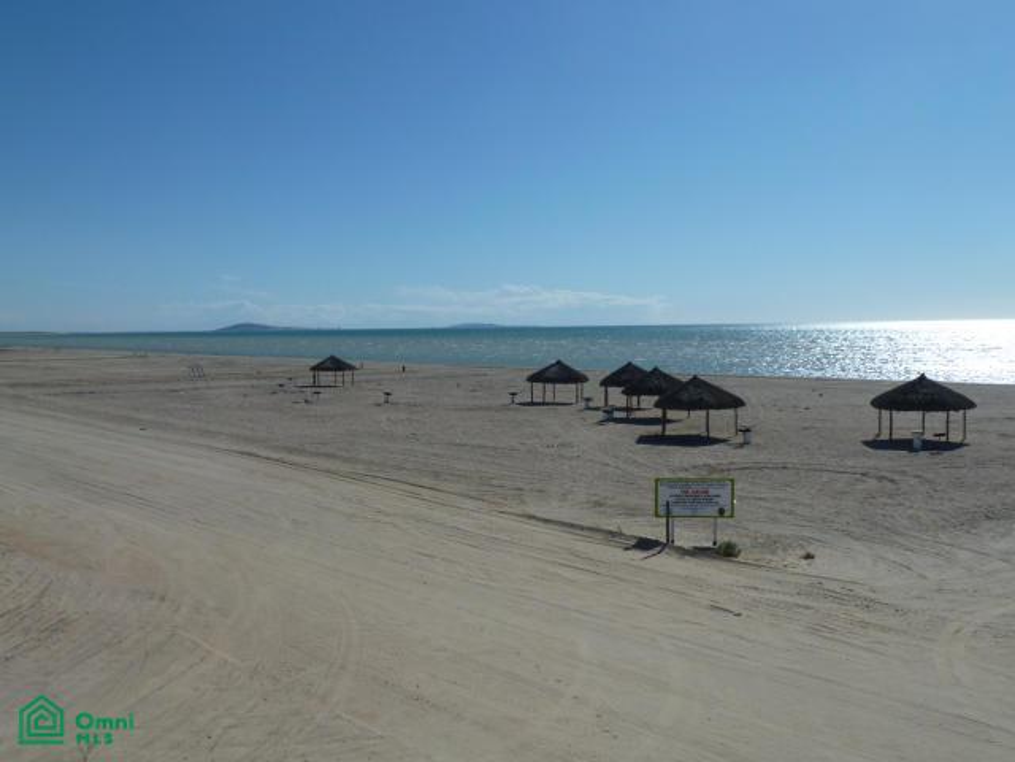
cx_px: 508
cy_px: 381
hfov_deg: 60.0
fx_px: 880
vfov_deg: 46.8
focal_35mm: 30
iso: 80
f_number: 5.6
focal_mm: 5
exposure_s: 1/1000
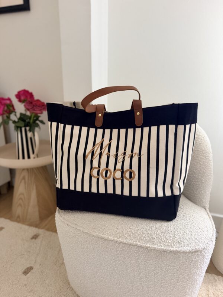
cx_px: 112
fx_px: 206
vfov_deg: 71.6
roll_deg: -0.3
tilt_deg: -17.6
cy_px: 148
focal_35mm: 24
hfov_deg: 56.8
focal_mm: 6.76
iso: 640
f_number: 1.78
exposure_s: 1/60
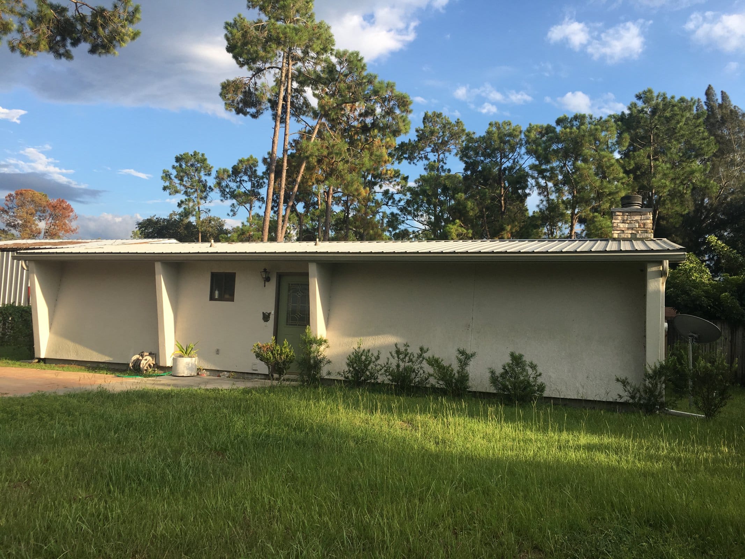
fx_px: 624
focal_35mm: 29
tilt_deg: +4.4
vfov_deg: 48.2
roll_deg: -4.0
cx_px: 372
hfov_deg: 61.7
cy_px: 280
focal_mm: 4.15
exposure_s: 1/635
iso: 25
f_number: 2.2
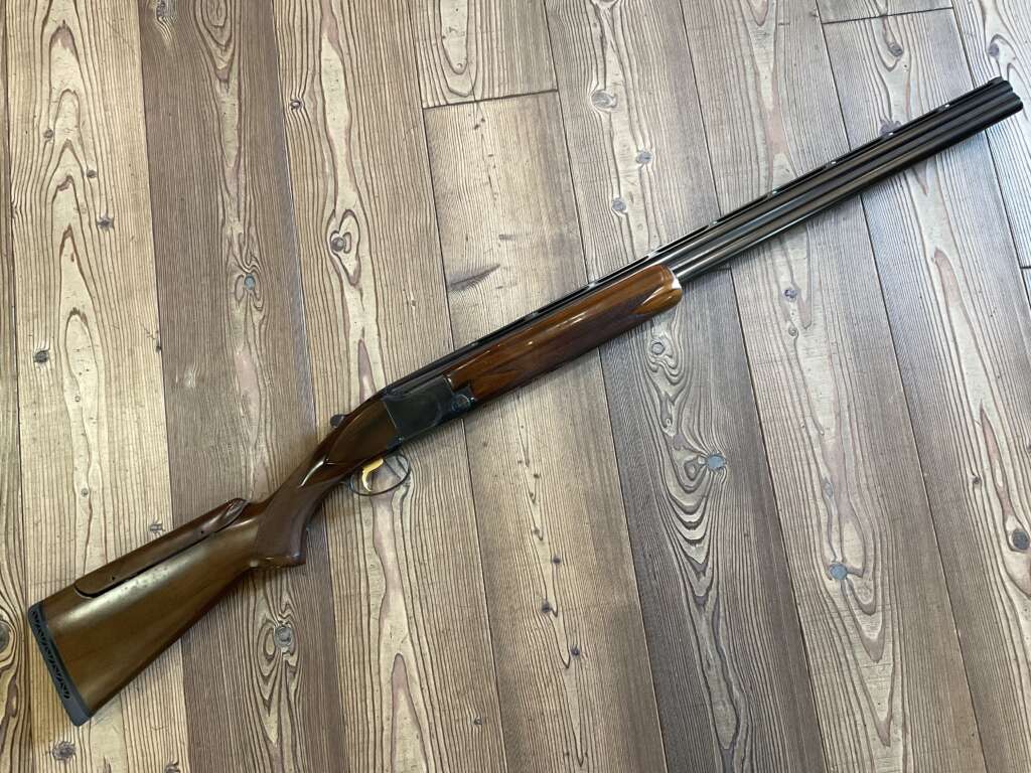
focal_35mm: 29
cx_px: 516
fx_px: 864
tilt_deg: -81.6
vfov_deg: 48.2
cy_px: 386
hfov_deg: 61.7
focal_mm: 3
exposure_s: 1/50
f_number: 1.8
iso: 125
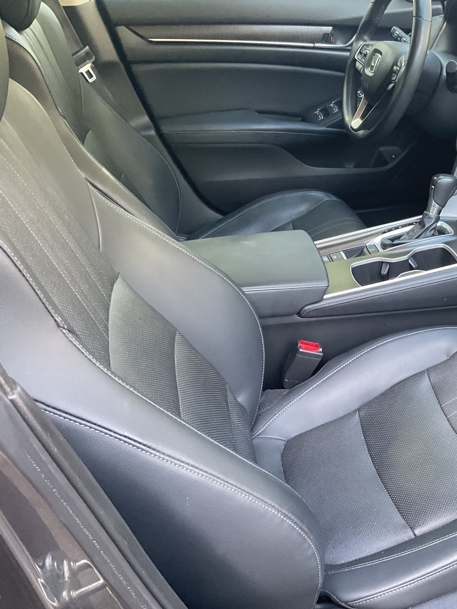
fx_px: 686
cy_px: 305
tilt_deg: -32.0
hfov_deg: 34.9
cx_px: 406
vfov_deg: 47.9
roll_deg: -1.1
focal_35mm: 39
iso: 125
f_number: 1.8
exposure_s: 1/60
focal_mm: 3
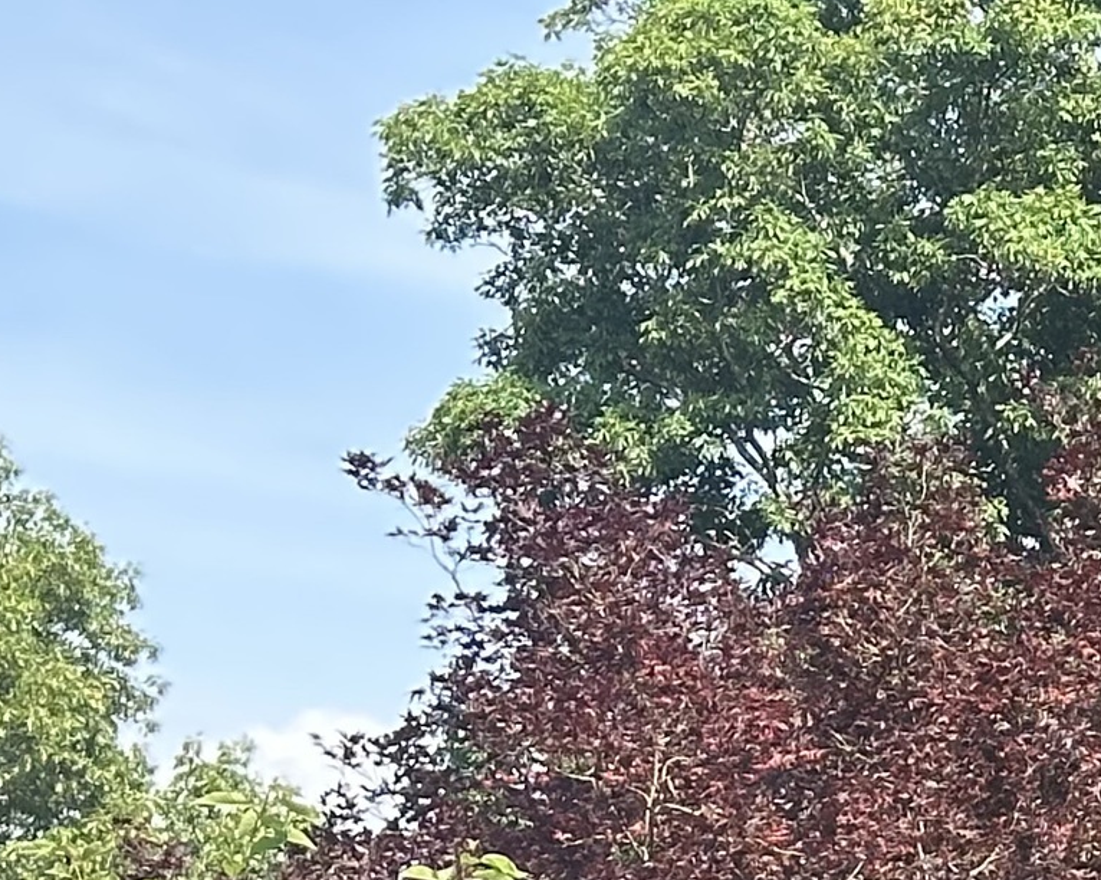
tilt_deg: +3.7
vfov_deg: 7.9
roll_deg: -0.2
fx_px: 6123
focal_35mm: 188
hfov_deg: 9.6
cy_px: 1652
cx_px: 2120
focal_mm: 6.86
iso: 64
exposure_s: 1/830
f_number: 1.78
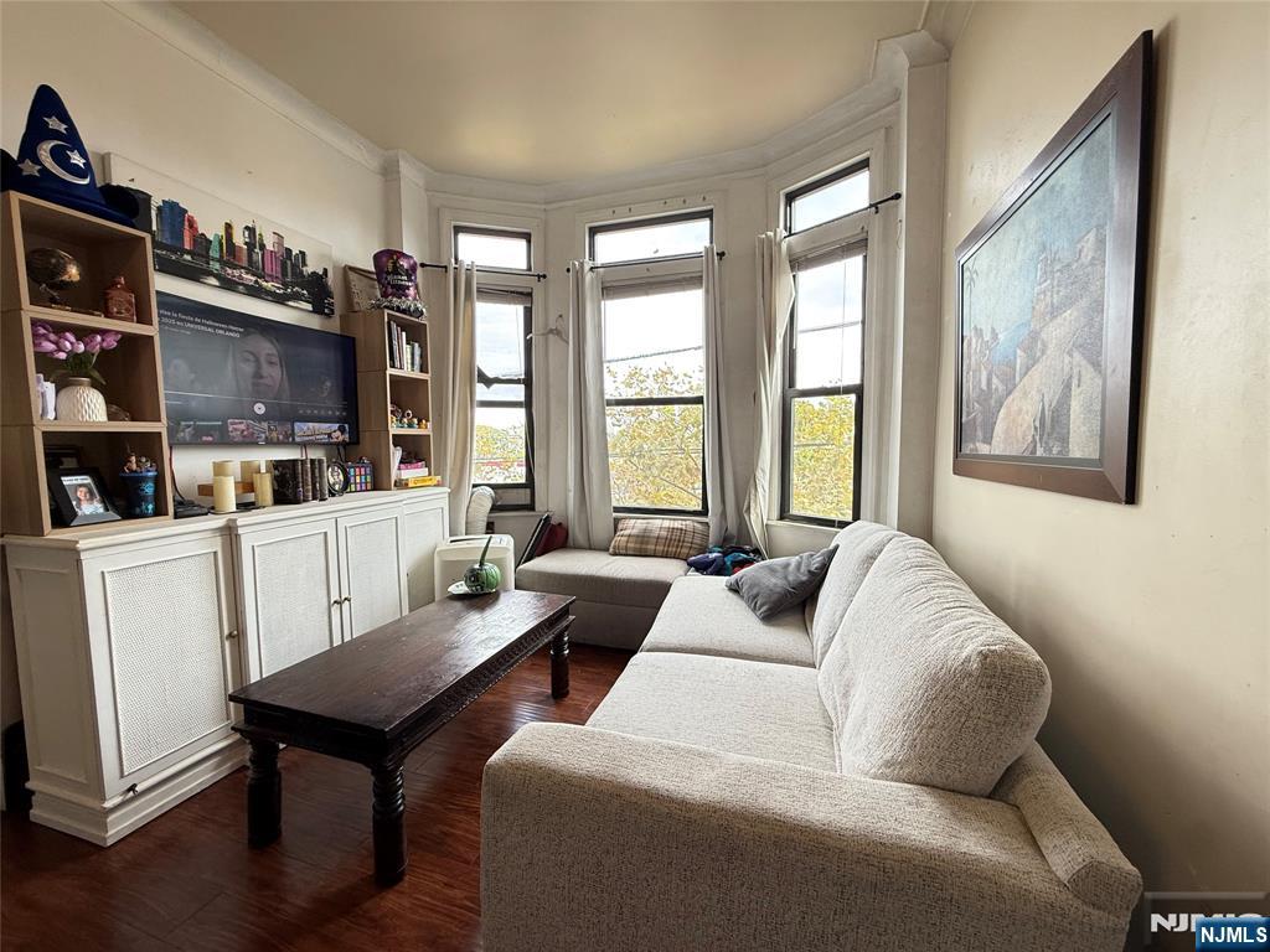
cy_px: 476
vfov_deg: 85.7
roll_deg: -0.3
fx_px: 514
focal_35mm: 14
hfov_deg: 102.1
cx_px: 635
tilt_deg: -2.0
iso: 160
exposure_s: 1/120
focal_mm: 2.22
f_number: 2.2
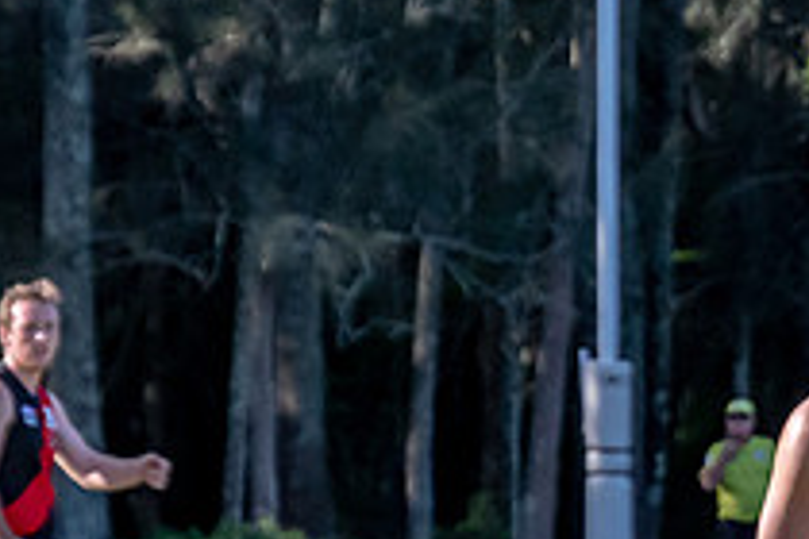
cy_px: 568
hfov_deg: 2.6
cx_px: 863
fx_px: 17864
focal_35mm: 795
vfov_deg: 1.7
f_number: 6.3
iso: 800
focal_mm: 185
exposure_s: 1/2500
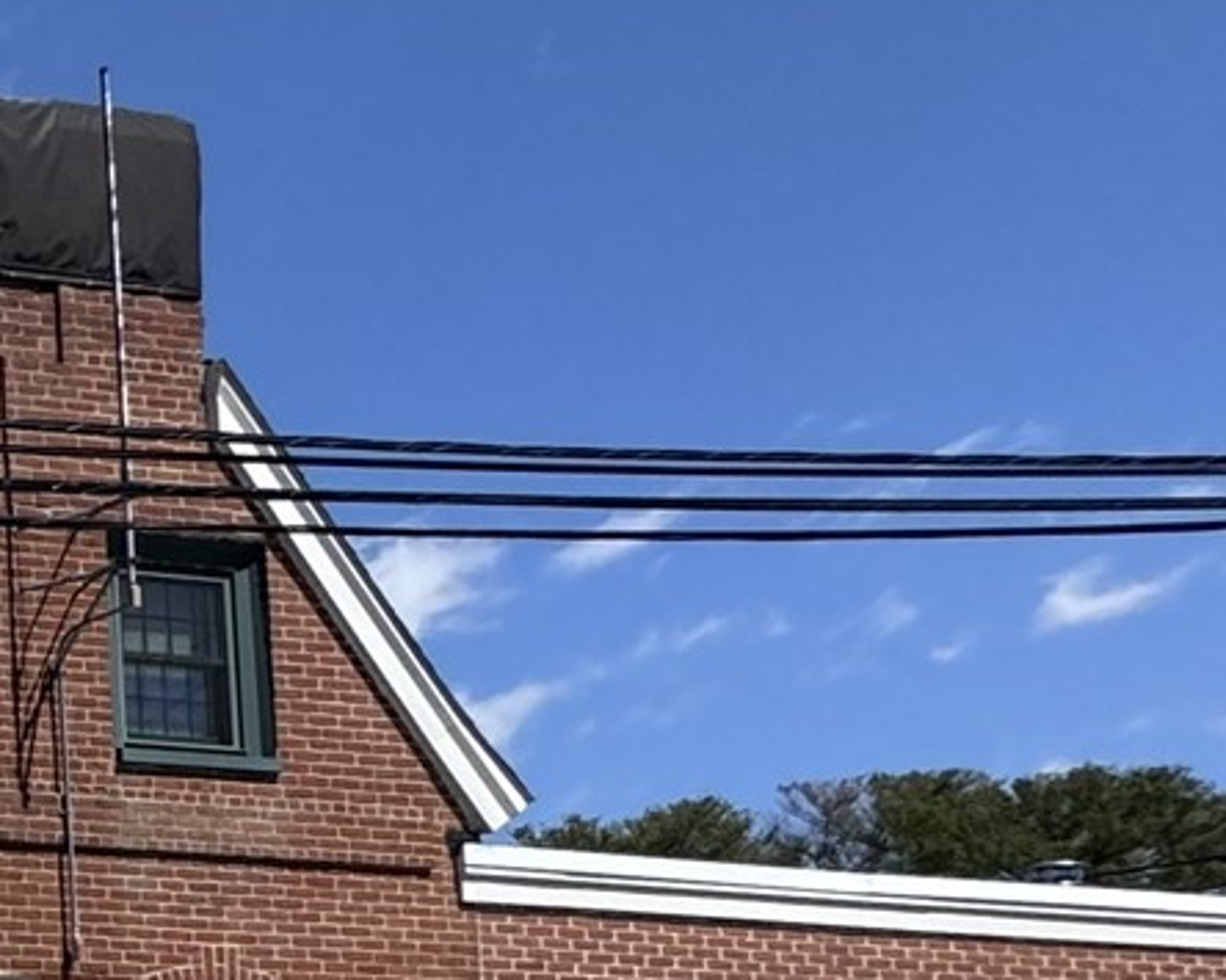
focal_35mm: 63
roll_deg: -0.3
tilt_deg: +2.6
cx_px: -1549
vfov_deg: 21.9
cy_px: 1253
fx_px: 2285
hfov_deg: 16.4
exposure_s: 1/2273
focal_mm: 2.22
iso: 50
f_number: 2.2
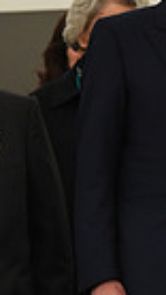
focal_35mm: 764
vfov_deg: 2.8
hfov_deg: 1.6
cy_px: 11
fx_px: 5989
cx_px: 560
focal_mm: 175
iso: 3200
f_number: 5.6
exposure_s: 1/1000
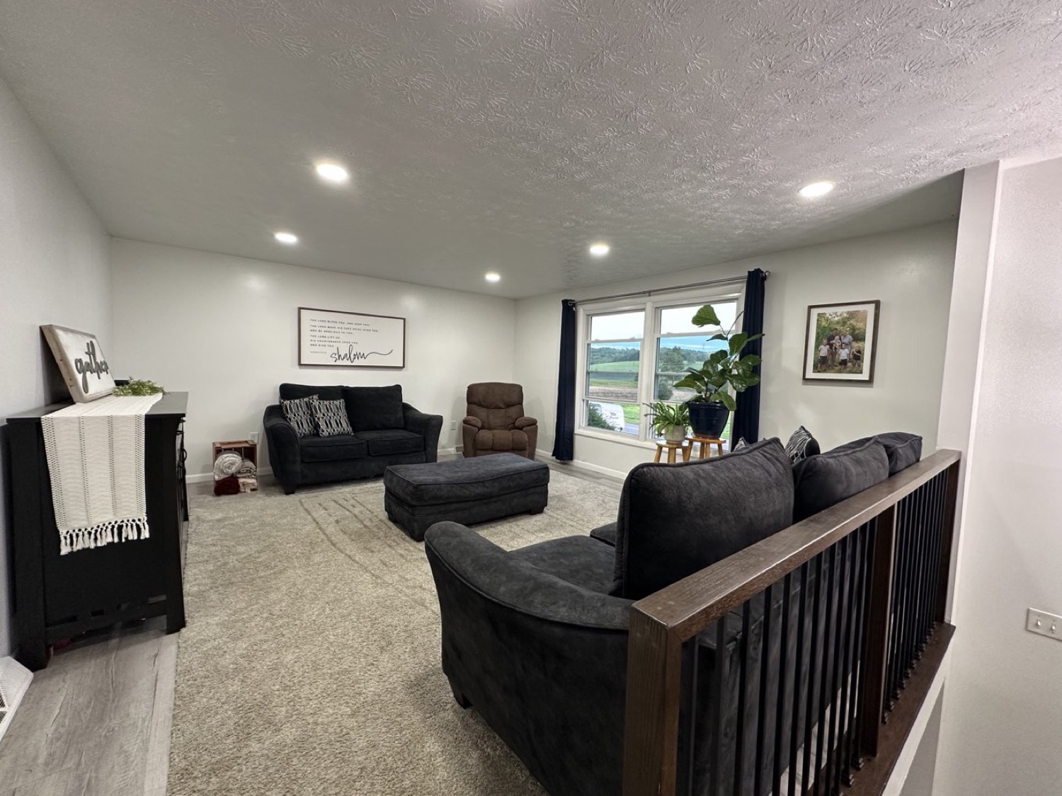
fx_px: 430
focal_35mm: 14
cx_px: 531
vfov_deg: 85.7
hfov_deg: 102.1
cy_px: 398
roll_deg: -2.1
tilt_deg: -4.1
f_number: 2.2
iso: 200
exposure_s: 1/60
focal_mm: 2.22
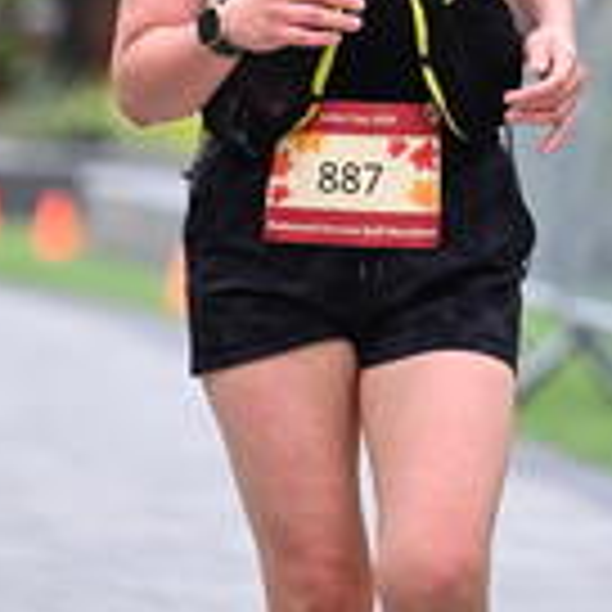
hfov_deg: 2.9
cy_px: -158
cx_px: 466
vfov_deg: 2.9
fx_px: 12041
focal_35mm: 602
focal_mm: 175
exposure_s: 1/1250
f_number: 2.8
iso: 640
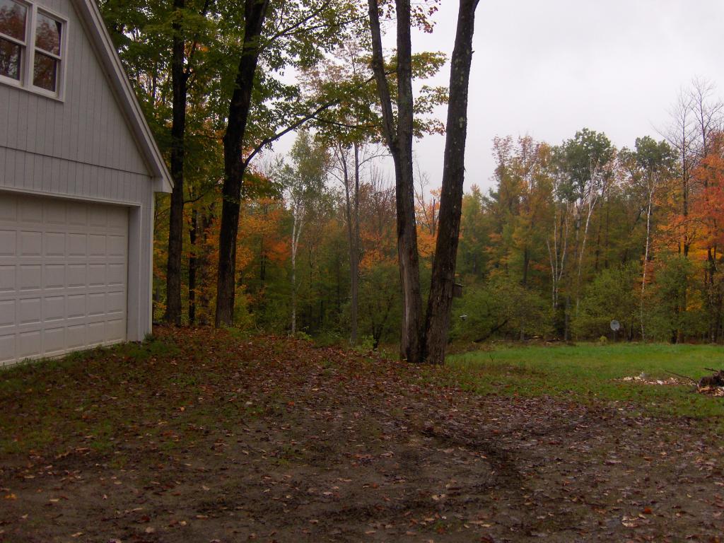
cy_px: 272
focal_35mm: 35
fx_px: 732
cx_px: 362
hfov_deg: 52.6
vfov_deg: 40.7
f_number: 2.8
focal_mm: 7.5
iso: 100
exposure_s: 1/348
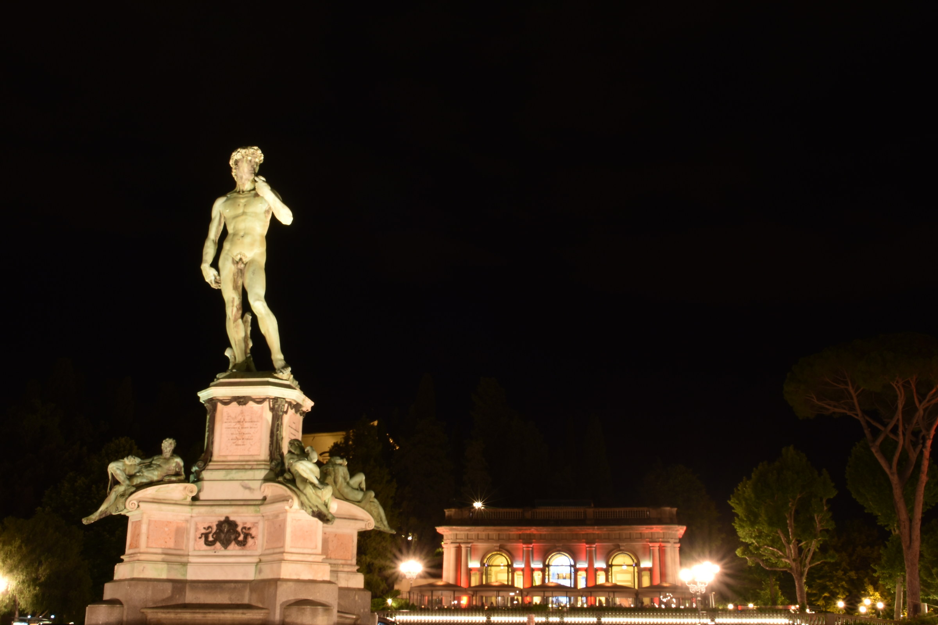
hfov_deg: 46.4
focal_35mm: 42
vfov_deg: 31.9
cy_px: 312
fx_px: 1094
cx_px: 469
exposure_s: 20
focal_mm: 28
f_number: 16
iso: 100
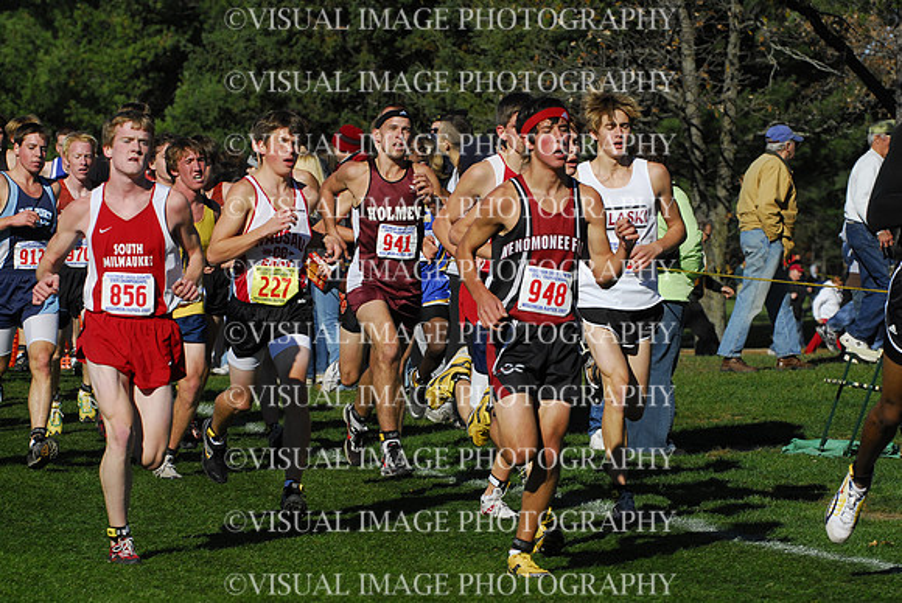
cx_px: 451
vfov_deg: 7.1
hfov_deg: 10.5
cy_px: 302
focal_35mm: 195
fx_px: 4891
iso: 400
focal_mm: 130
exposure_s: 1/1600
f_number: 7.1
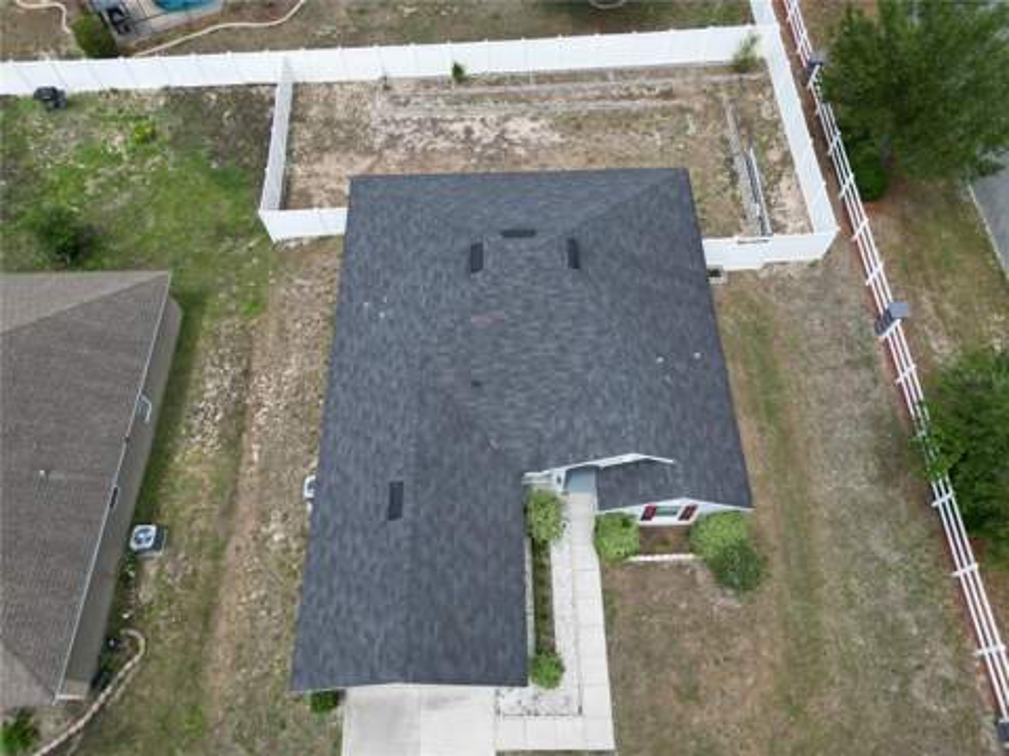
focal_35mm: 24
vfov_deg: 56.8
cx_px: 504
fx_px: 700
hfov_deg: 71.6
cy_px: 378
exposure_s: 1/2500
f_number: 1.7
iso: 130
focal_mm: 6.72
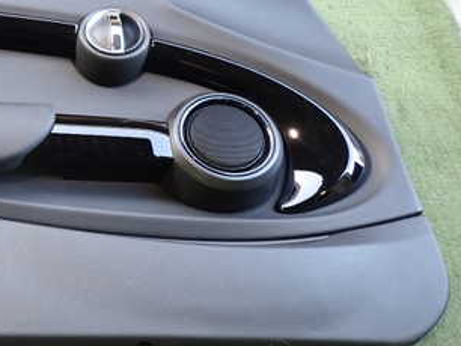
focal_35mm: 49
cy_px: 134
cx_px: 33
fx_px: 653
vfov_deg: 29.6
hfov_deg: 36.1
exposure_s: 1/40
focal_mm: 4.5
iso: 200
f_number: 2
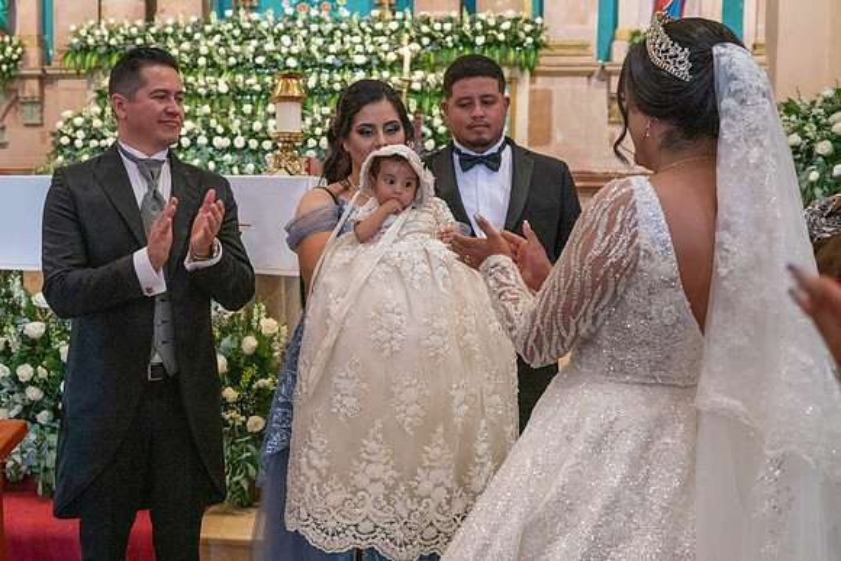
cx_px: 334
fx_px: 985
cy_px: 291
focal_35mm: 42
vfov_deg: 31.8
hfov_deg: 46.0
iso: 2500
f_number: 5
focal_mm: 35
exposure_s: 1/100
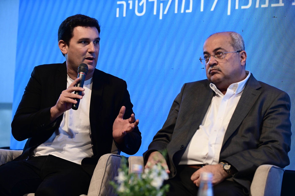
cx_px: 148
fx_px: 835
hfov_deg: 20.0
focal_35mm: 102
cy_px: 98
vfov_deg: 13.4
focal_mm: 102
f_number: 3.5
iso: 4000
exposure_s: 1/640
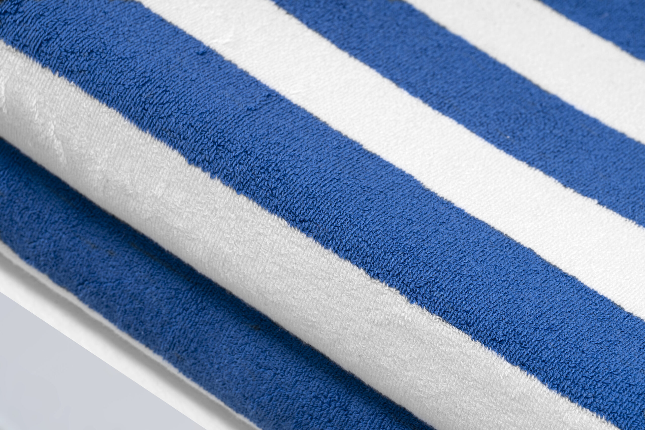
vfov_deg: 8.2
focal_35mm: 167
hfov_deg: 12.3
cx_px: 322
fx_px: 2992
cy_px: 215
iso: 50
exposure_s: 1/160
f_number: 14
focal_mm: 167
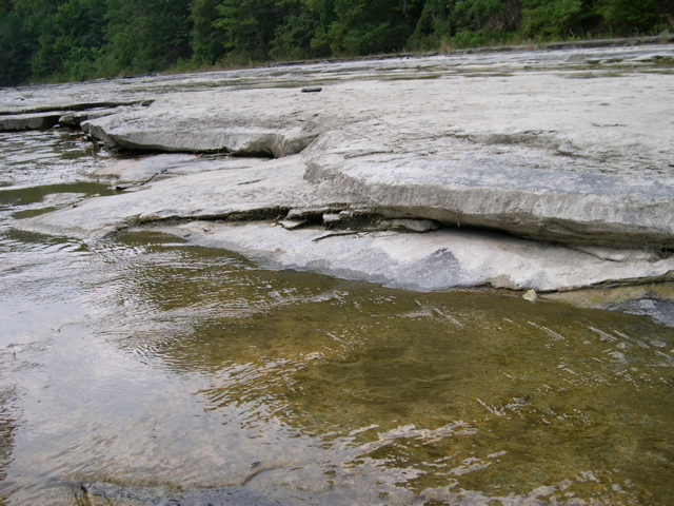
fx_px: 740
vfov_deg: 37.7
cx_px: 337
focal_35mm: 38
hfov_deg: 49.0
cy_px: 253
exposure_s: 1/508
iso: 100
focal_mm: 8
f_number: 2.8
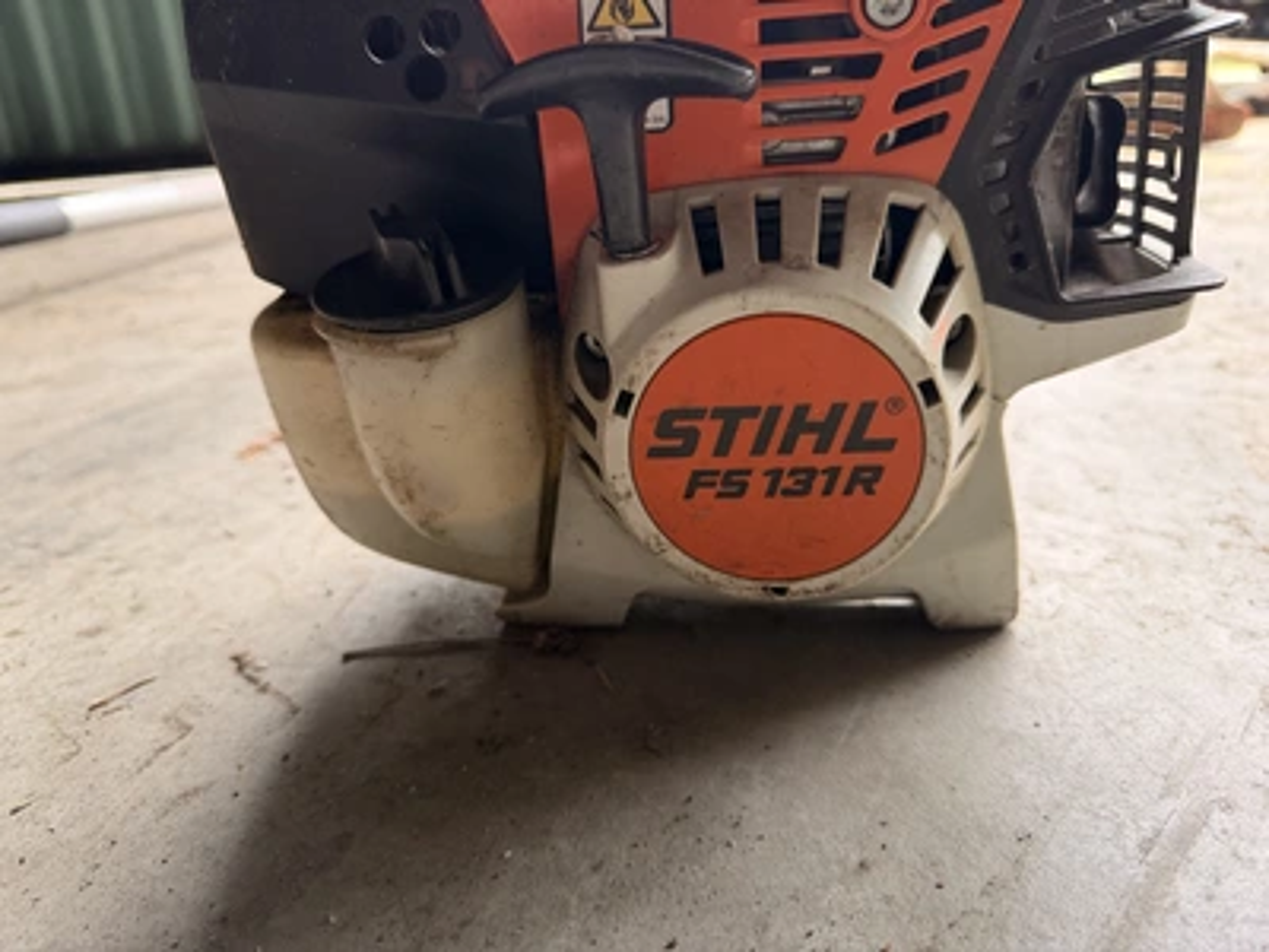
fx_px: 880
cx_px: 634
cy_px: 476
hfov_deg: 71.6
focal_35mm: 24
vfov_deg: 56.8
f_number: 1.78
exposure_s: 1/121
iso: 160
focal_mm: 6.76
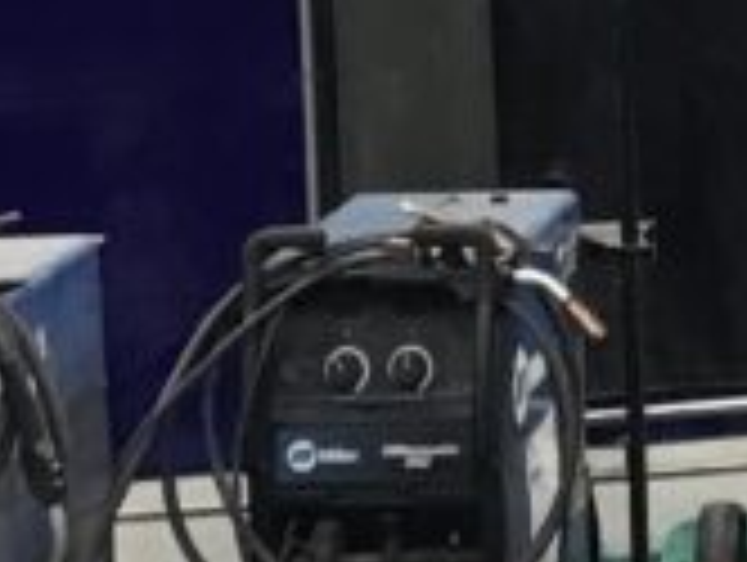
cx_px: 824
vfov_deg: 7.6
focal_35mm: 191
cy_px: -441
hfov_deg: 10.2
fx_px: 4128
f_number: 2.4
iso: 100
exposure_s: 1/30
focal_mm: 3.3
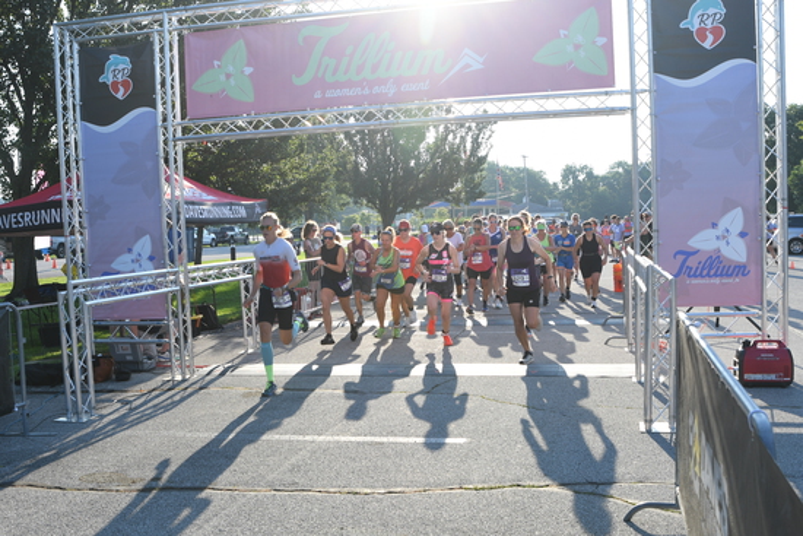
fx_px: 803
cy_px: 268
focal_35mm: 36
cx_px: 402
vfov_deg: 36.9
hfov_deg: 53.1
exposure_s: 1/250
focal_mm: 24
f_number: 4.5
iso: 100
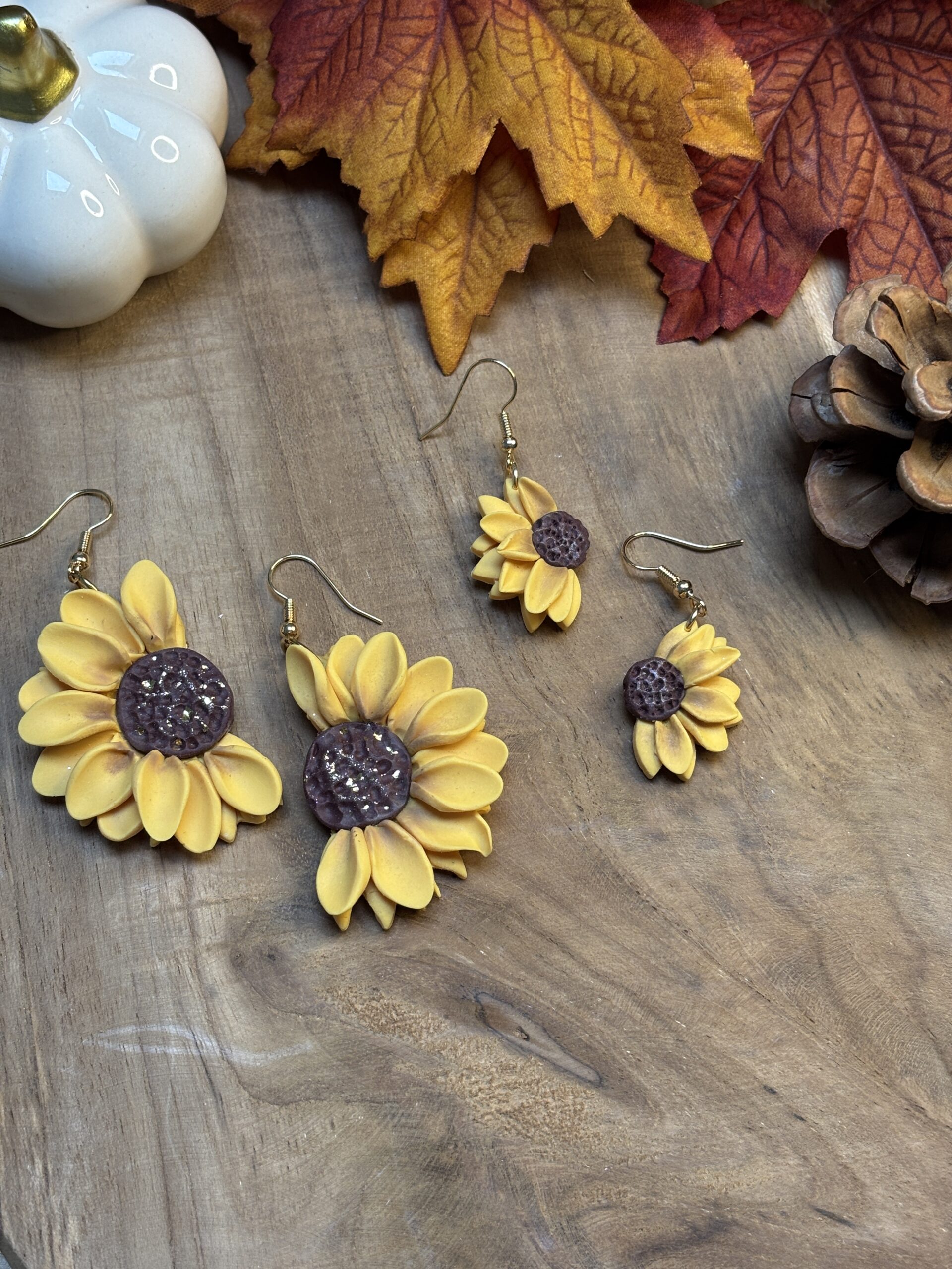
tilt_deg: -70.0
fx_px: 1907
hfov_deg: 28.0
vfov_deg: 36.8
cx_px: 476
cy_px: 634
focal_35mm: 52
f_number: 1.6
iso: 64
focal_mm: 5.96
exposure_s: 1/60
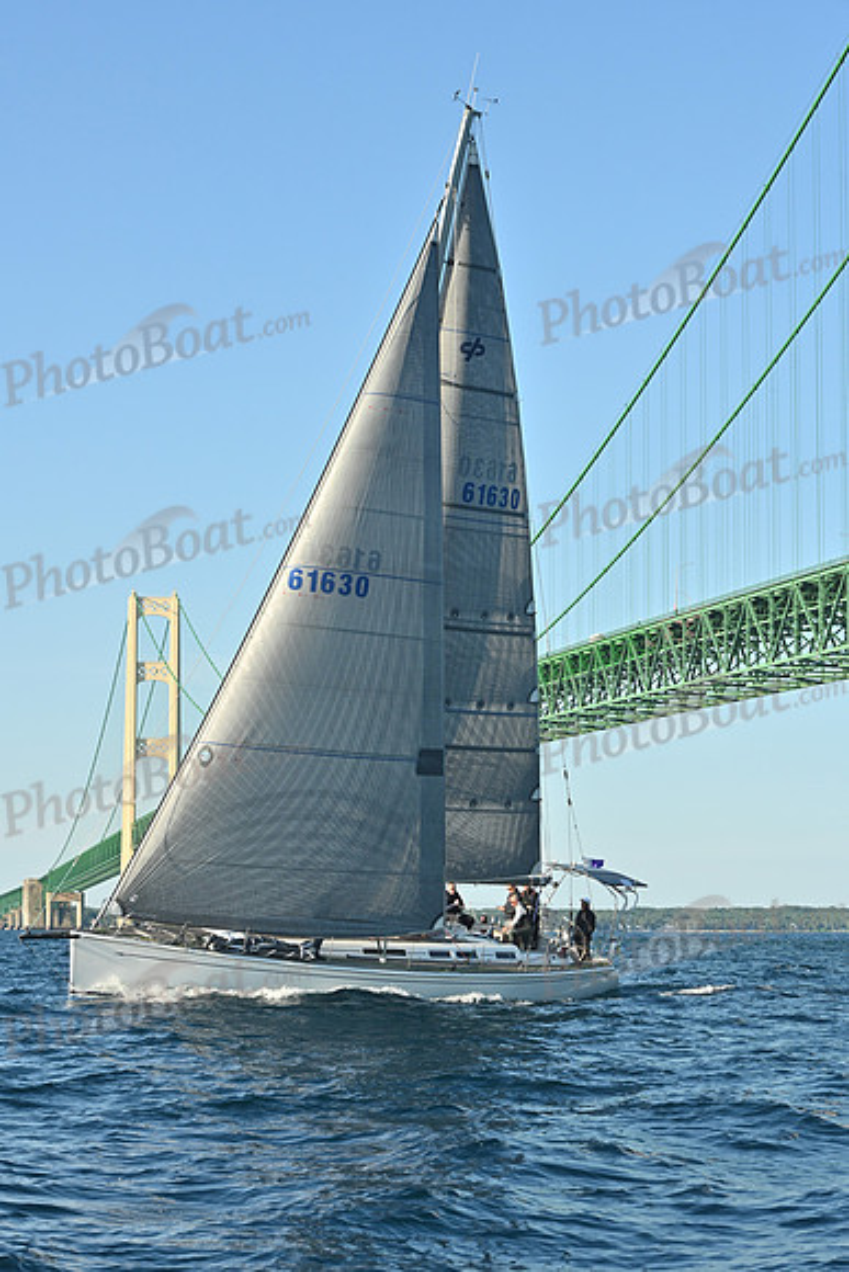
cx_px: 424
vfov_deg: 24.8
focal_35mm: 82
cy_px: 636
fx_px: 2899
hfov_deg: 16.7
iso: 800
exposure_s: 1/1250
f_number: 9
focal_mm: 82
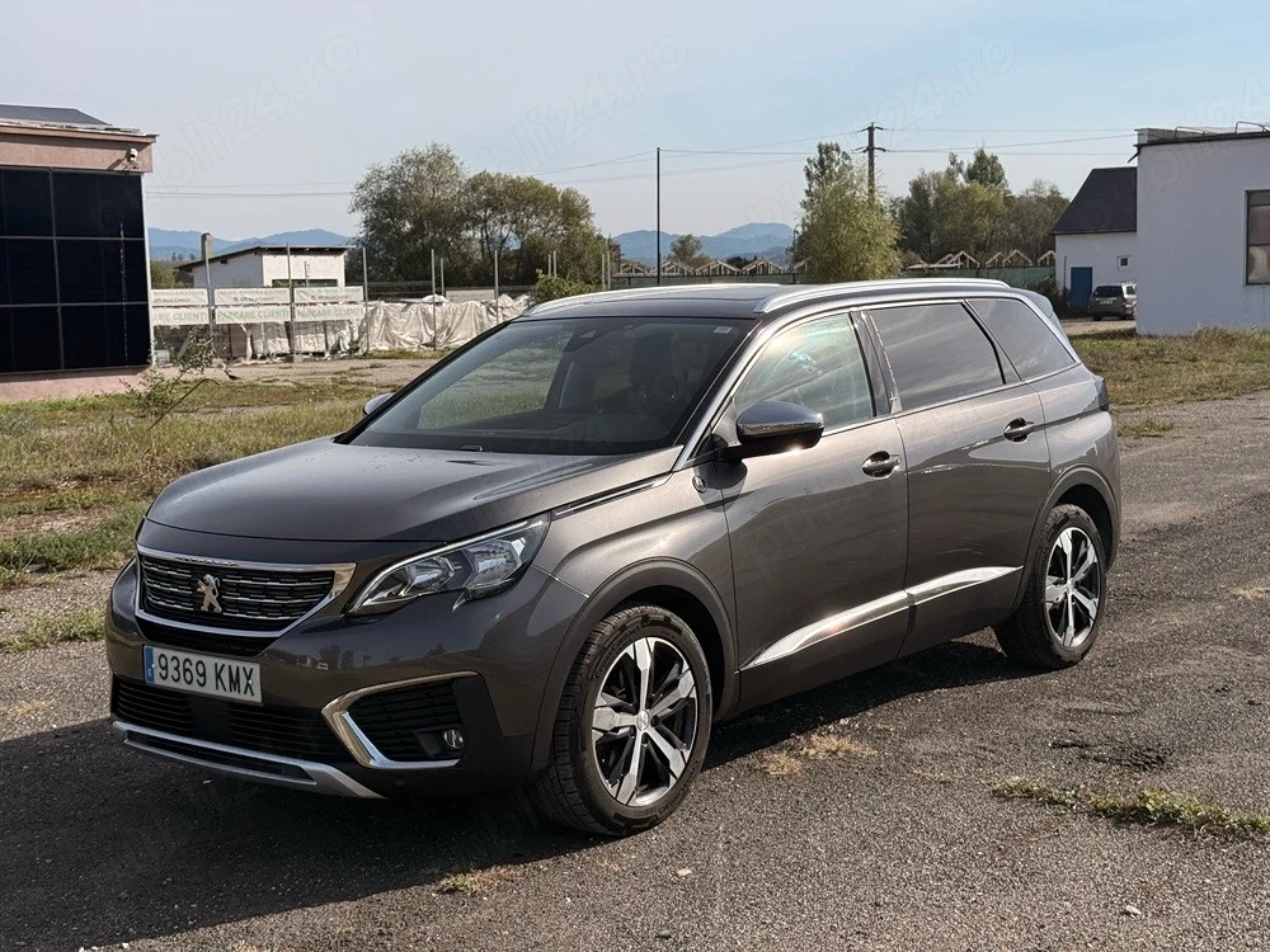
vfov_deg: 30.3
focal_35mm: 48
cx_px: 635
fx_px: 1761
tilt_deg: -5.2
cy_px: 476
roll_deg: +1.1
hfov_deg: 39.7
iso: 64
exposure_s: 1/5208
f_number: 1.78
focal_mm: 6.76
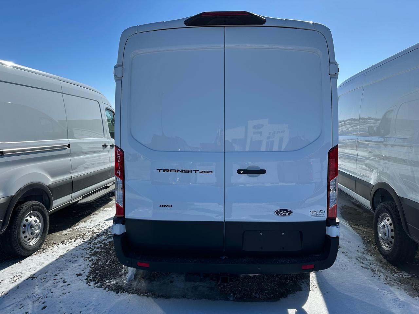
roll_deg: +0.9
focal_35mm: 24
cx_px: 210
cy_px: 157
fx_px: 291
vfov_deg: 56.8
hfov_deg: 71.6
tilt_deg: -6.9
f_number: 1.78
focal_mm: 6.86
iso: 80
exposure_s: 1/7576
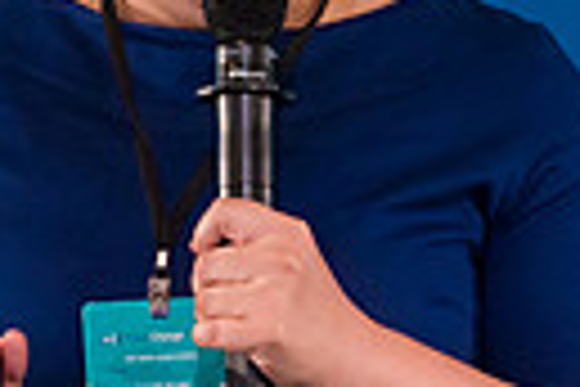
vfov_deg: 1.7
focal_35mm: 819
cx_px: 480
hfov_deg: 2.5
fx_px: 13194
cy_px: -36
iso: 3200
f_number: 3.2
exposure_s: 1/200
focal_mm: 175
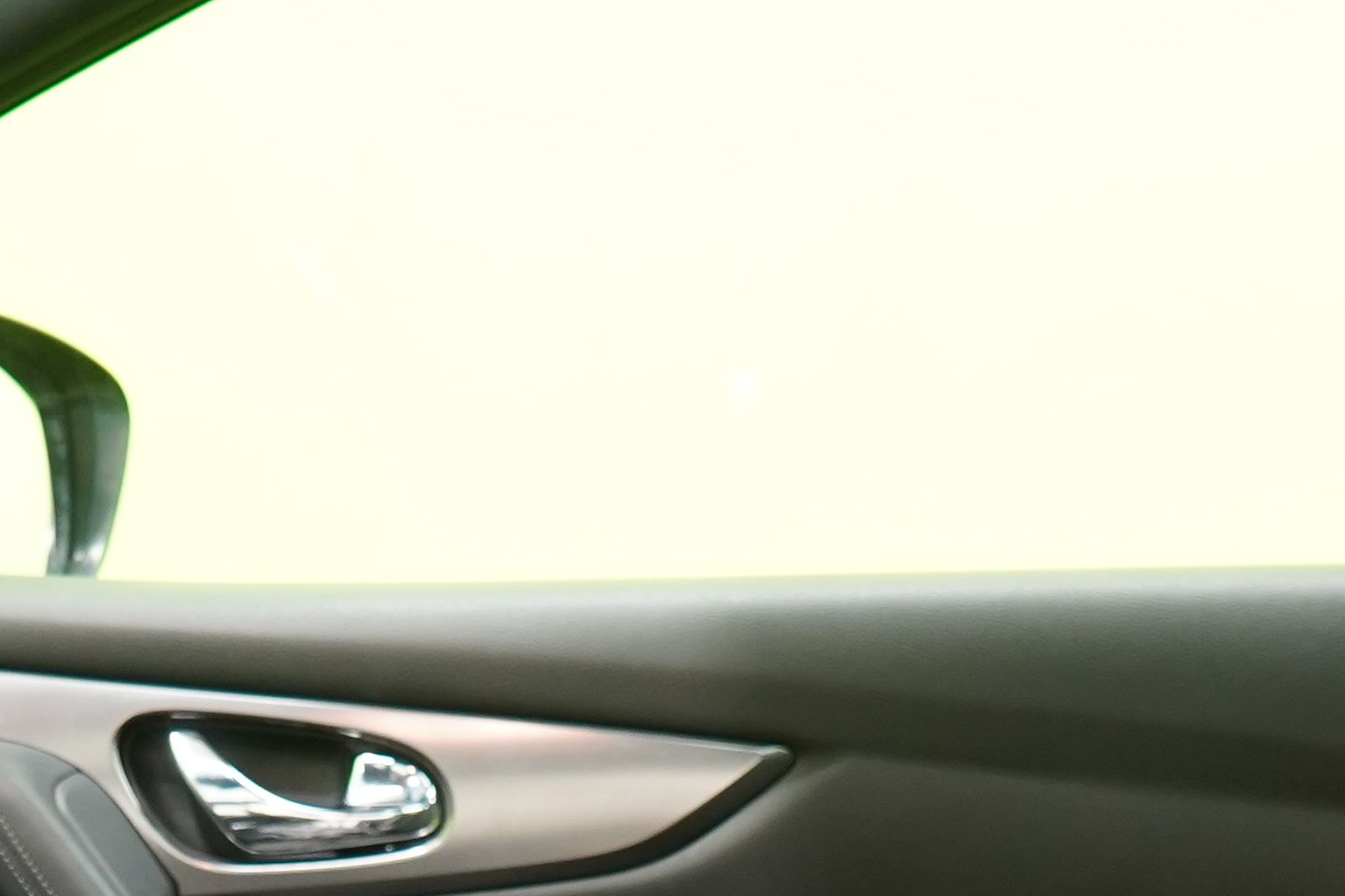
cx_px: 210
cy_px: 1498
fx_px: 4296
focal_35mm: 115
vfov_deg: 11.3
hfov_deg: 17.6
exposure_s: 1/15
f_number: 5
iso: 1250
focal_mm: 28
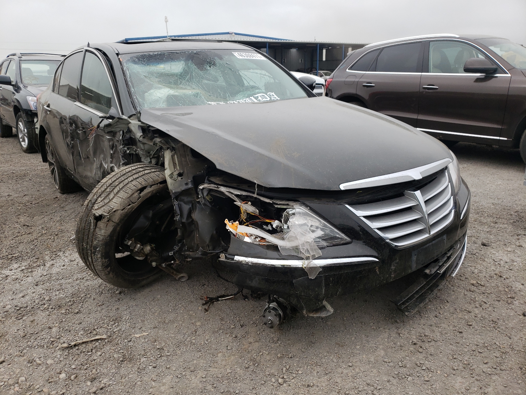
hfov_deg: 67.3
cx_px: 263
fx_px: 395
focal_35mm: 26
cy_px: 198
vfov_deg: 53.1
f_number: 1.5
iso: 50
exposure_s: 1/370
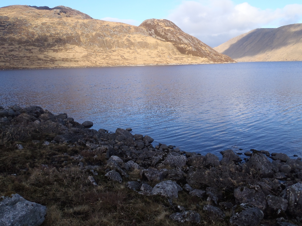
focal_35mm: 28
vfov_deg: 49.7
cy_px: 113
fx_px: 244
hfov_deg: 63.4
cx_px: 151
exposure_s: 1/250
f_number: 4.5
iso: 80
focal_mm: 5
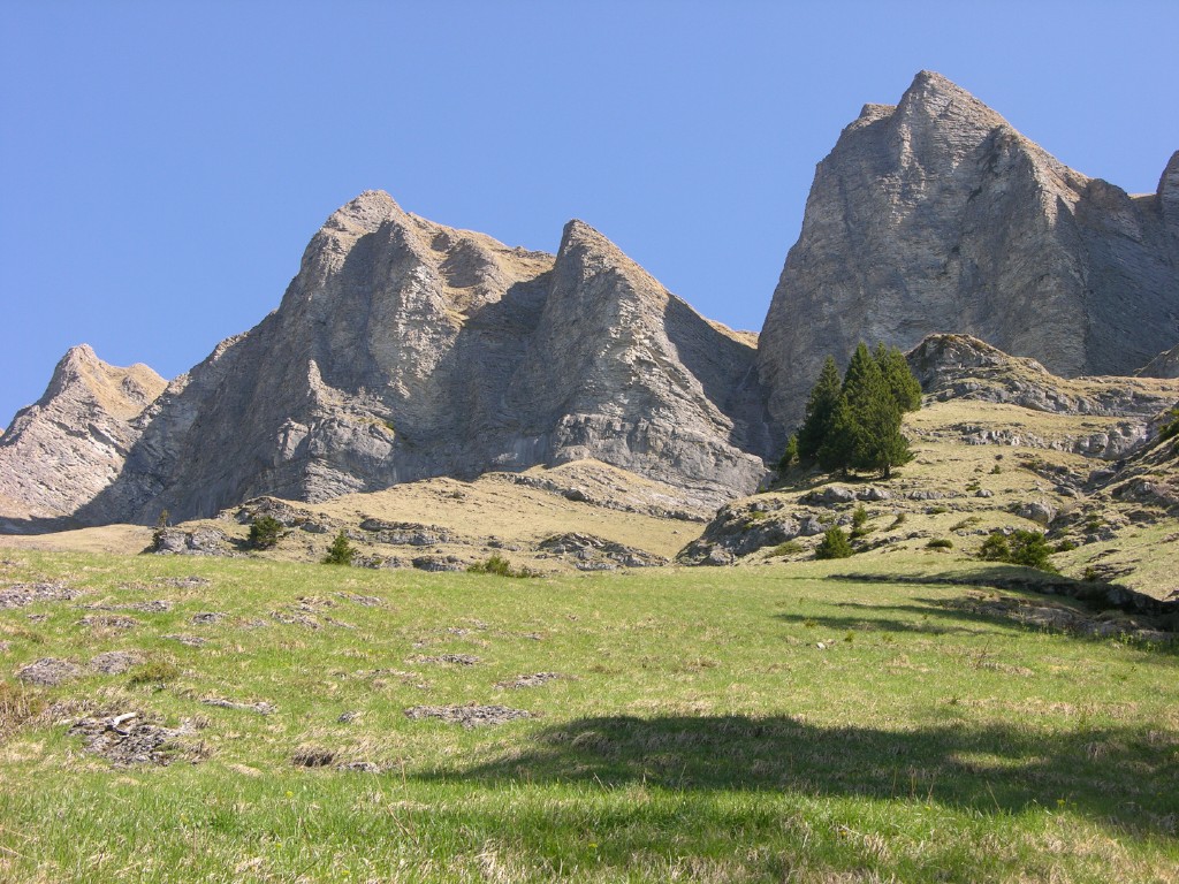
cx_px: 590
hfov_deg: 27.8
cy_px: 442
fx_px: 2384
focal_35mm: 70
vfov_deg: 21.0
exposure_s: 1/160
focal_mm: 17.8
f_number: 4.7
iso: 50
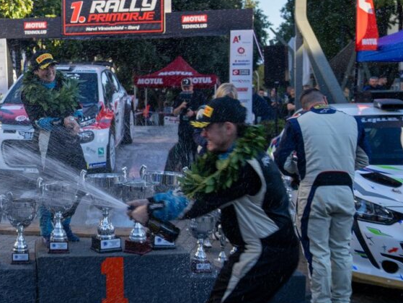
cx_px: 53
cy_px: 128
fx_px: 699
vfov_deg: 24.4
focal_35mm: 60
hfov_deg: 30.9
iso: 100
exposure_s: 1/200
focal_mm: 27
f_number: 4
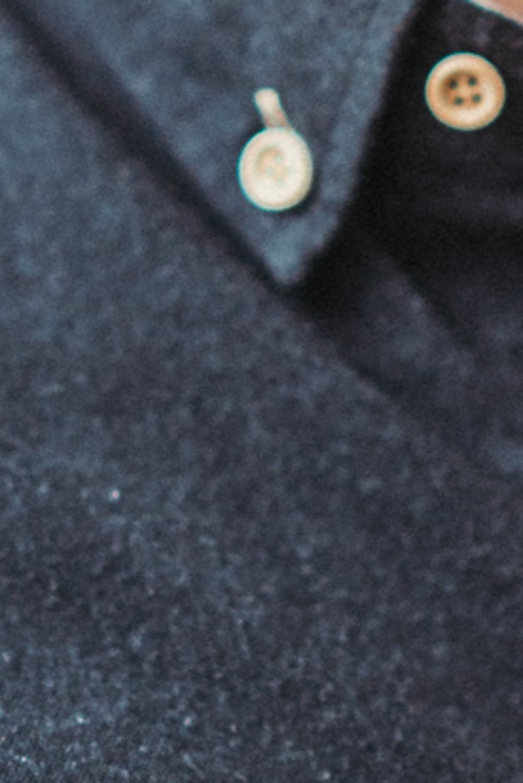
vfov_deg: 4.0
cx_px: 526
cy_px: 97
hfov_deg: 2.7
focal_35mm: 514
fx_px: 11181
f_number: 1.6
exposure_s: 1/160
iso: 400
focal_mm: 85
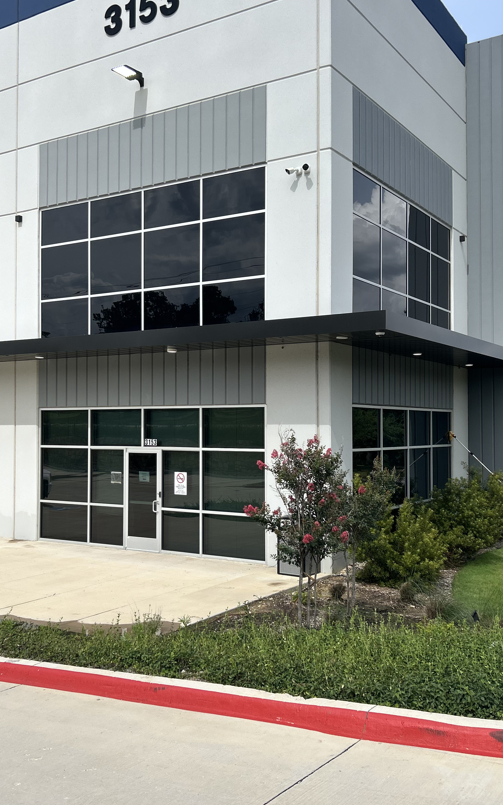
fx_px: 811
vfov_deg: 52.7
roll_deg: +0.0
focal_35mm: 37
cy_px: 402
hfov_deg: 34.4
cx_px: 225
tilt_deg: +2.0
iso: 50
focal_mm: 5.7
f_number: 1.5
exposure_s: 1/3968
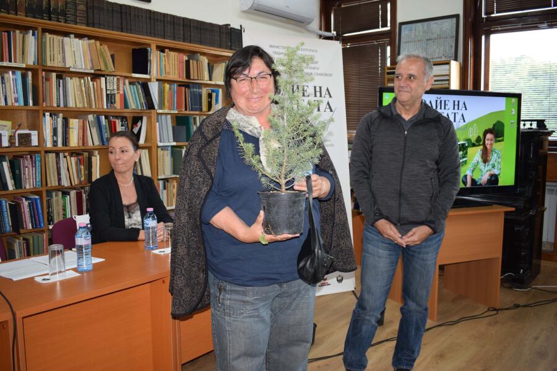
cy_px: 186
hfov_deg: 57.2
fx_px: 511
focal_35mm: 33
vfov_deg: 40.0
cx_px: 278
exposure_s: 1/60
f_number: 4
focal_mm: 22
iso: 800
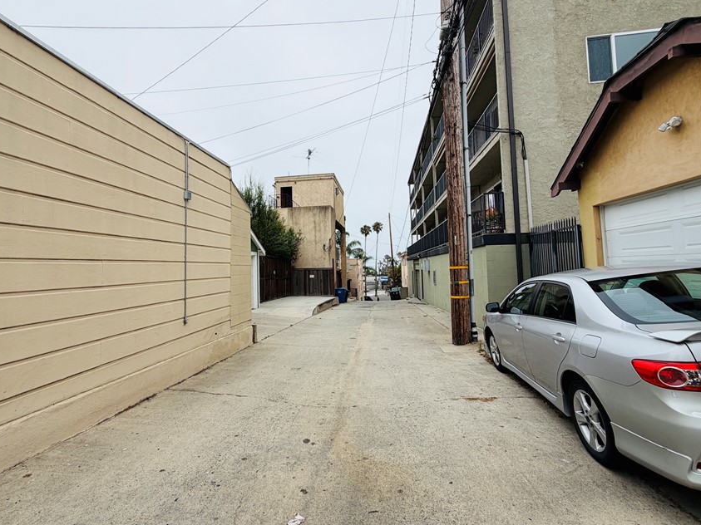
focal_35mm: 17
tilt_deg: +3.0
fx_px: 344
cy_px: 246
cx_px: 334
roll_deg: +1.8
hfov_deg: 91.0
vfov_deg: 74.6
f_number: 2.2
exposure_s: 1/770
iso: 25
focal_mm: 2.22
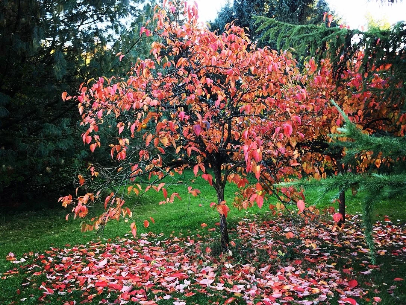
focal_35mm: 39
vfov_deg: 36.8
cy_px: 152
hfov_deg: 47.9
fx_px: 457
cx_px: 203
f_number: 2.2
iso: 25
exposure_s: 1/33
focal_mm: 4.15
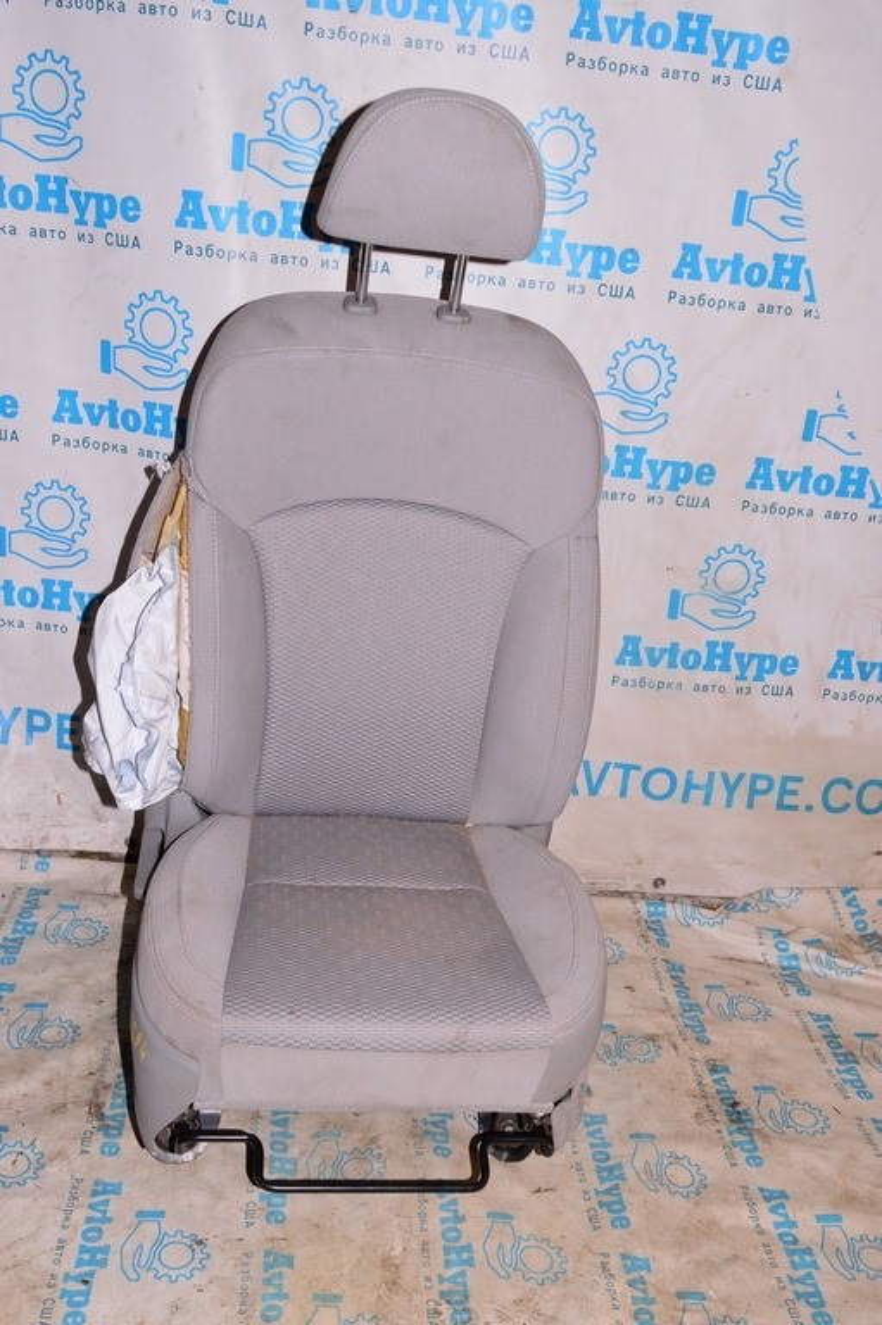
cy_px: 662
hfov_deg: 38.3
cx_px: 441
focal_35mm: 34
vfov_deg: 55.1
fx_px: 1269
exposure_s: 1/200
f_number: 8
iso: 1600
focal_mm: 23
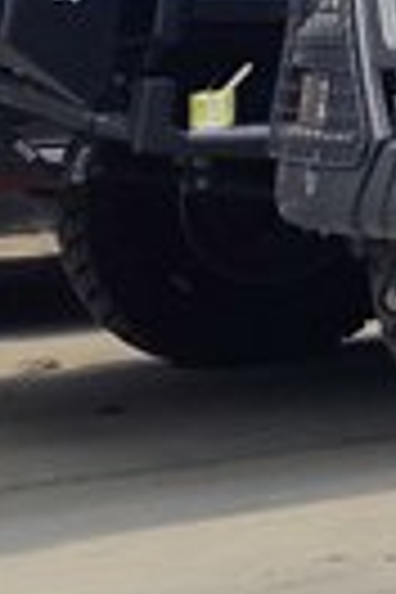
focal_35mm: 145
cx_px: 1530
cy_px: -495
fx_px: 2392
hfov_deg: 7.2
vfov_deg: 12.8
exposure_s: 1/699
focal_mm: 6.14
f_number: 1.65
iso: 50
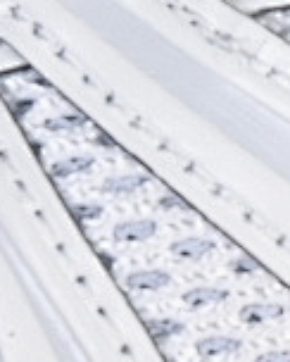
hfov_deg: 3.1
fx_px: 5343
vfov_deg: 3.9
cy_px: 276
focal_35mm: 499
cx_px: 682
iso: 160
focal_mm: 50
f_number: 7.1
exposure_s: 1/60
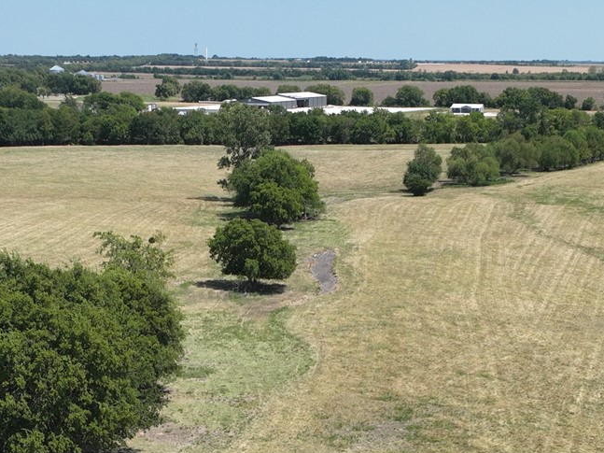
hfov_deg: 25.6
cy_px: 470
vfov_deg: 18.8
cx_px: 267
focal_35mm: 76
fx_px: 1326
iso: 100
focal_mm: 12.29
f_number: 2.8
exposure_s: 1/1600
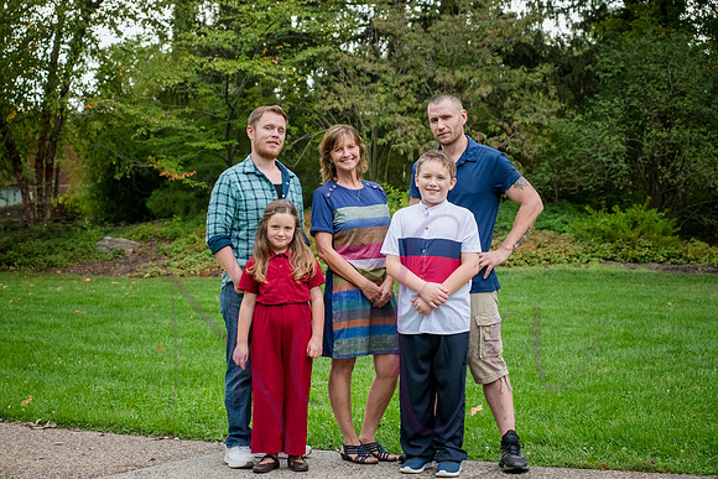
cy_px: 240
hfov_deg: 25.4
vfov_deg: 17.1
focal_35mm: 80
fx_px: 1596
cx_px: 359
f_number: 6.3
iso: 1250
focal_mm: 80
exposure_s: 1/250
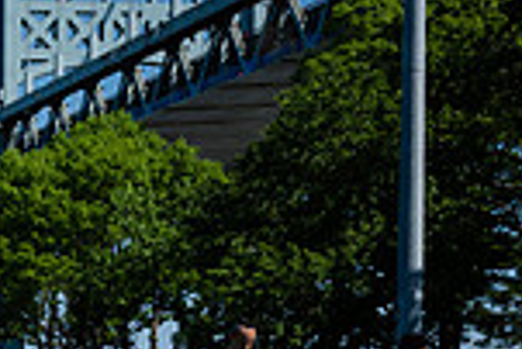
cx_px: -394
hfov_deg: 17.2
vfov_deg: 13.2
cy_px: 496
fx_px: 1437
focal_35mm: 99
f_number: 4.5
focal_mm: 24
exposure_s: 1/3200
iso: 400
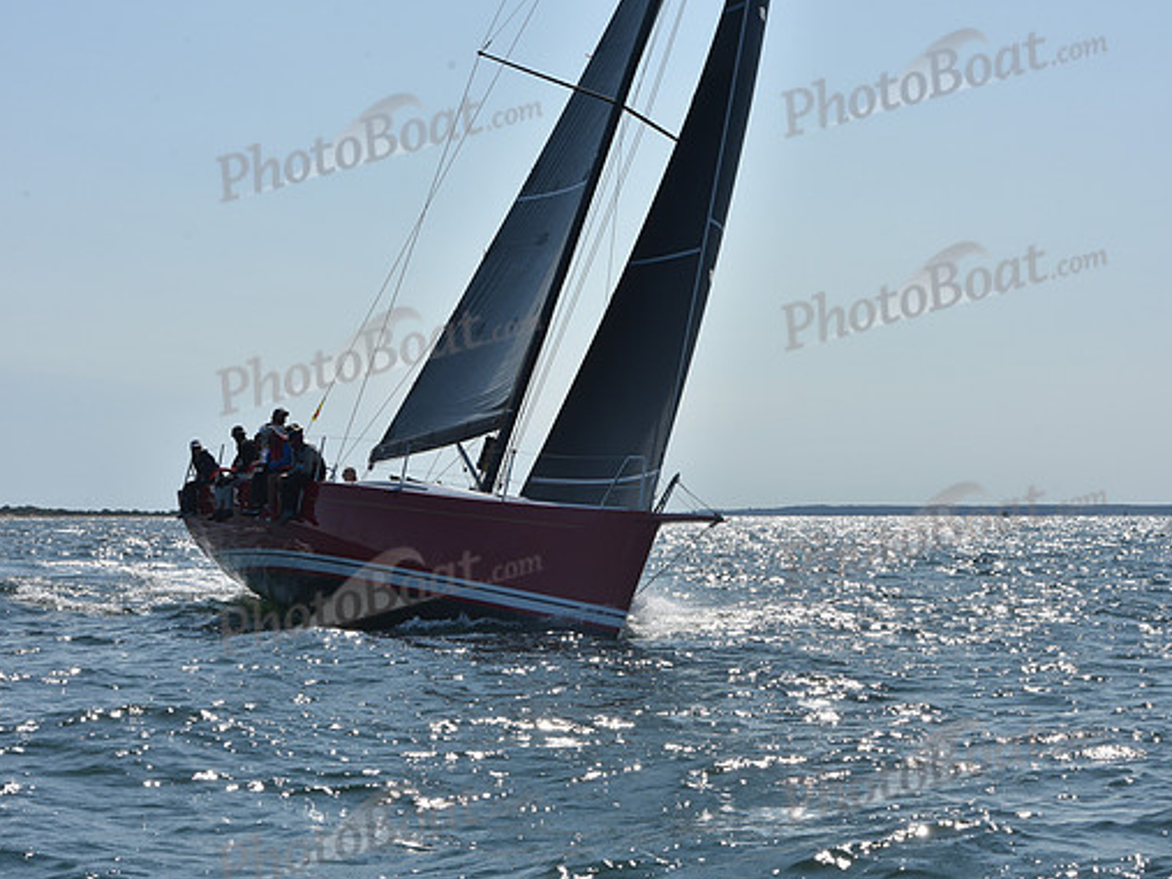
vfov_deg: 19.1
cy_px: 443
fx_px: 2606
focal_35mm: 77
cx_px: 663
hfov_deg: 25.3
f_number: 11
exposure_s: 1/1000
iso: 250
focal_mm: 70
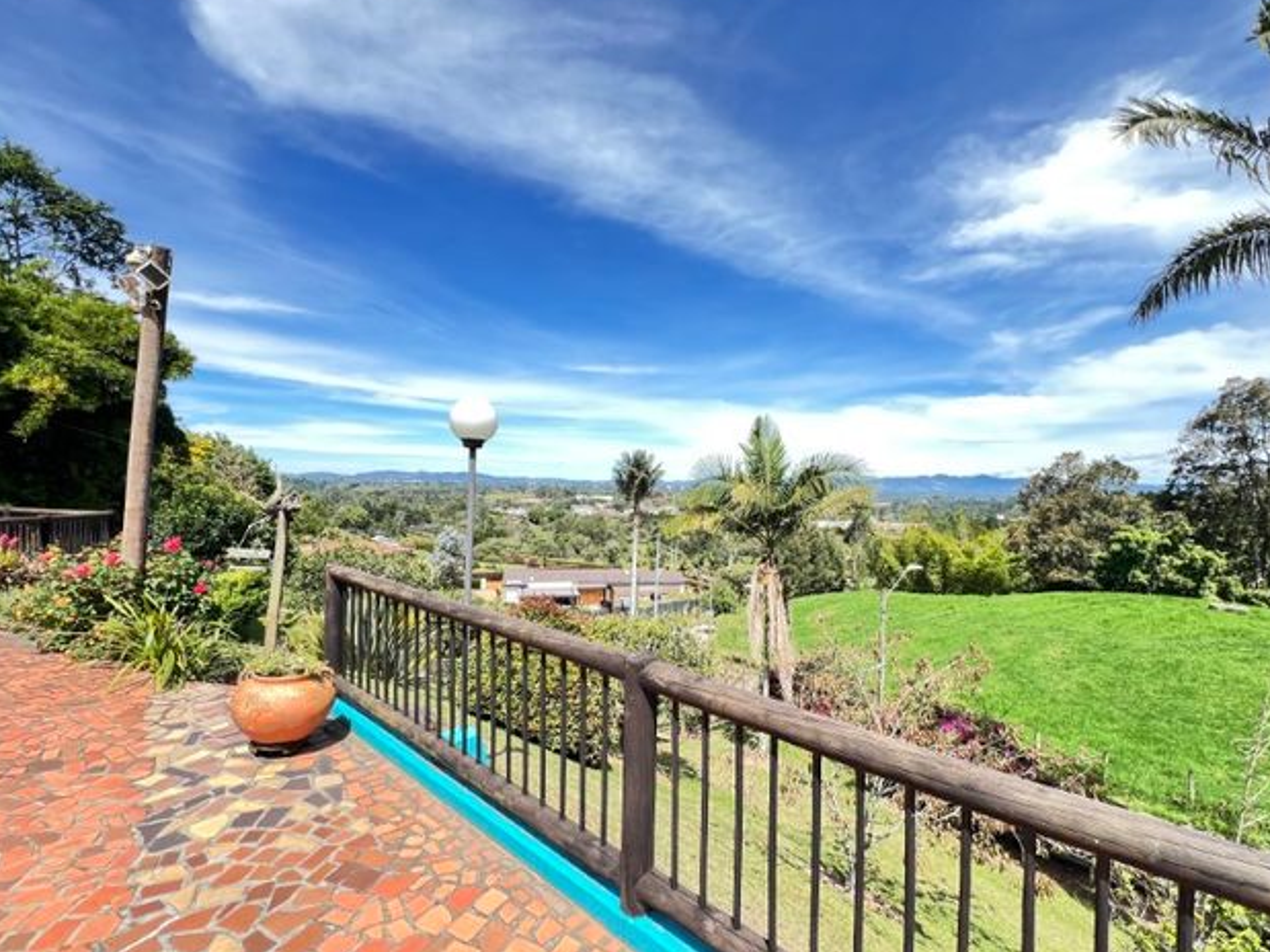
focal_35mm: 14
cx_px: 664
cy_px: 482
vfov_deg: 85.7
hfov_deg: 102.0
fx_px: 514
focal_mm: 1.57
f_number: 1.8
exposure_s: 1/202
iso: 32
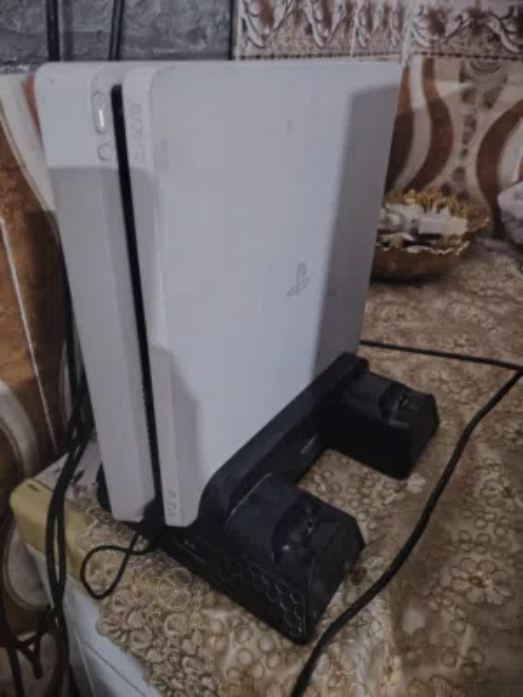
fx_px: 483
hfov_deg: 56.8
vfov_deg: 71.6
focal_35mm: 24
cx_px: 262
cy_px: 348
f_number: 1.75
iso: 3553
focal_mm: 5.25
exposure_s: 1/25
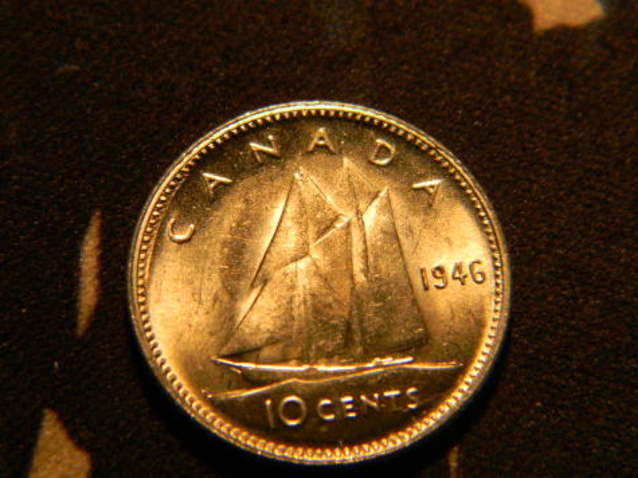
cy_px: 239
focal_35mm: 83
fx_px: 1529
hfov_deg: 23.6
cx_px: 319
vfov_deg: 17.8
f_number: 4.5
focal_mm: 15.1
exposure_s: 1/56.1
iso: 80
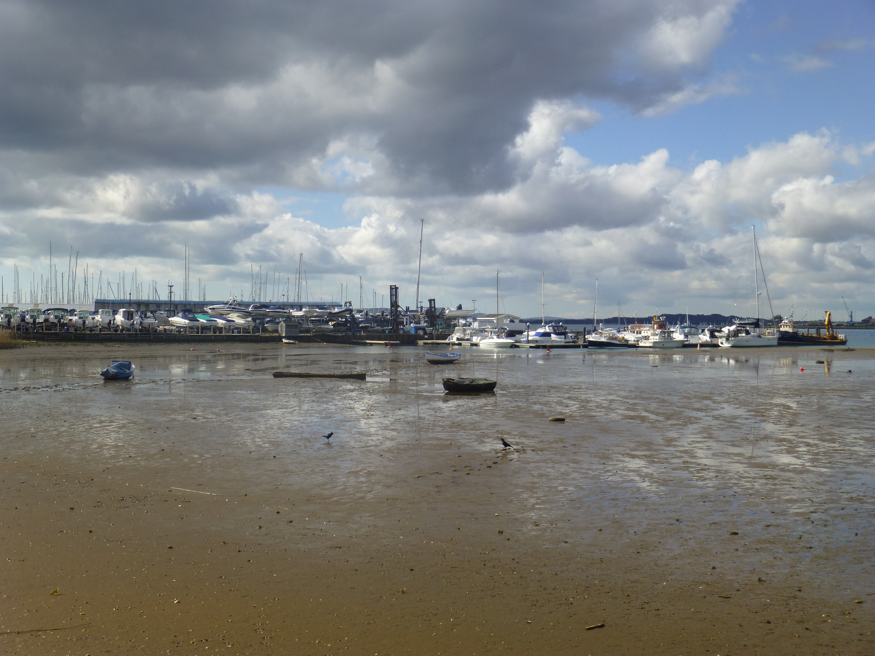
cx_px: 438
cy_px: 328
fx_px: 1137
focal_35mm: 45
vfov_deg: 32.2
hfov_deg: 42.1
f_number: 3.9
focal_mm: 8
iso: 100
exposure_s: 1/1300
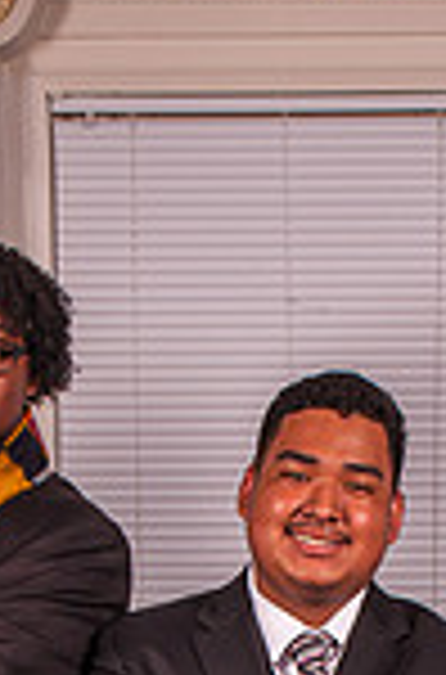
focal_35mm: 158
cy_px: 837
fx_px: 2956
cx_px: 295
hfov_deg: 8.6
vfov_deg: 12.7
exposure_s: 1/125
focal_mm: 35
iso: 200
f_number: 14
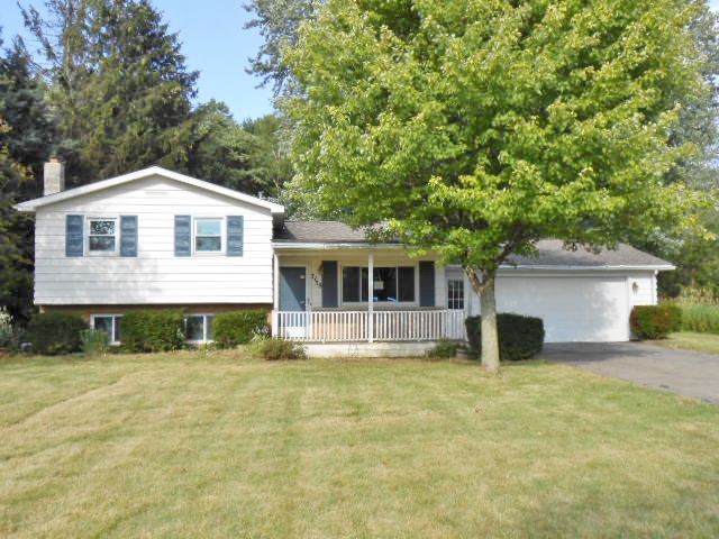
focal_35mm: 34
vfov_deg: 41.8
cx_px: 360
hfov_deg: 54.0
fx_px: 706
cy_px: 270
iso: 80
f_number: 3.9
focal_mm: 6
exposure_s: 1/320
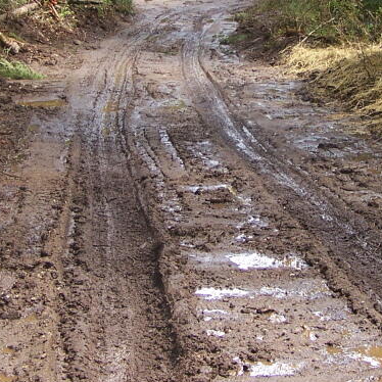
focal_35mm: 92
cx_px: 229
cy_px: 98
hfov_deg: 18.9
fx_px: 1149
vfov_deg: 18.8
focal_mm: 6.3
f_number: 2.8
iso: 80
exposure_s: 1/125
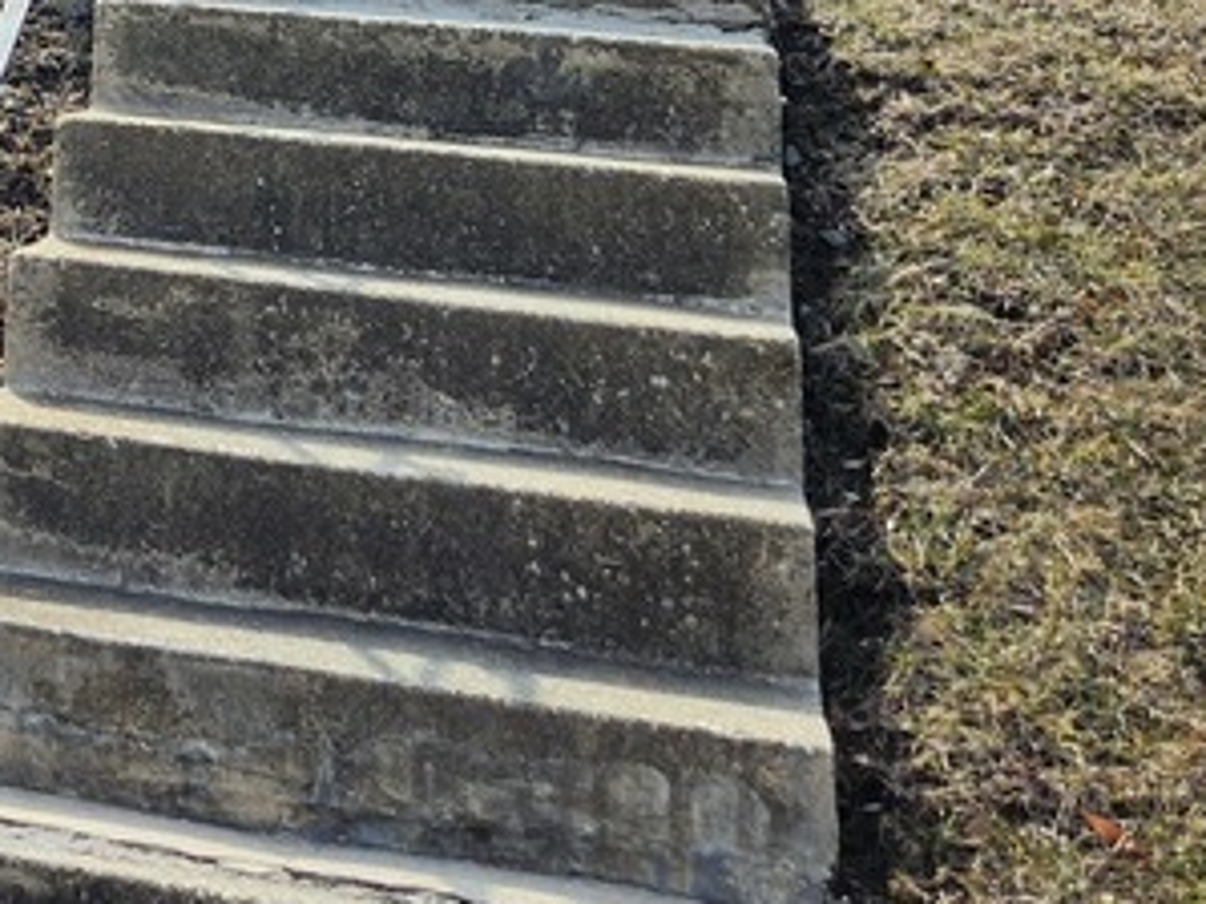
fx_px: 2682
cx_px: -137
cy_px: -533
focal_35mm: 77
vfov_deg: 16.9
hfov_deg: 23.7
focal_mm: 5.4
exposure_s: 1/1399
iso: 20
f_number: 1.8
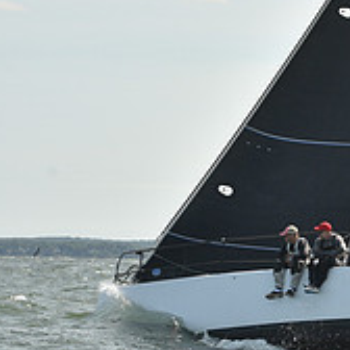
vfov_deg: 8.4
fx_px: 2356
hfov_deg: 8.4
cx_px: 393
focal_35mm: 206
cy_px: -19
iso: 250
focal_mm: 70
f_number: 8
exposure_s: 1/800
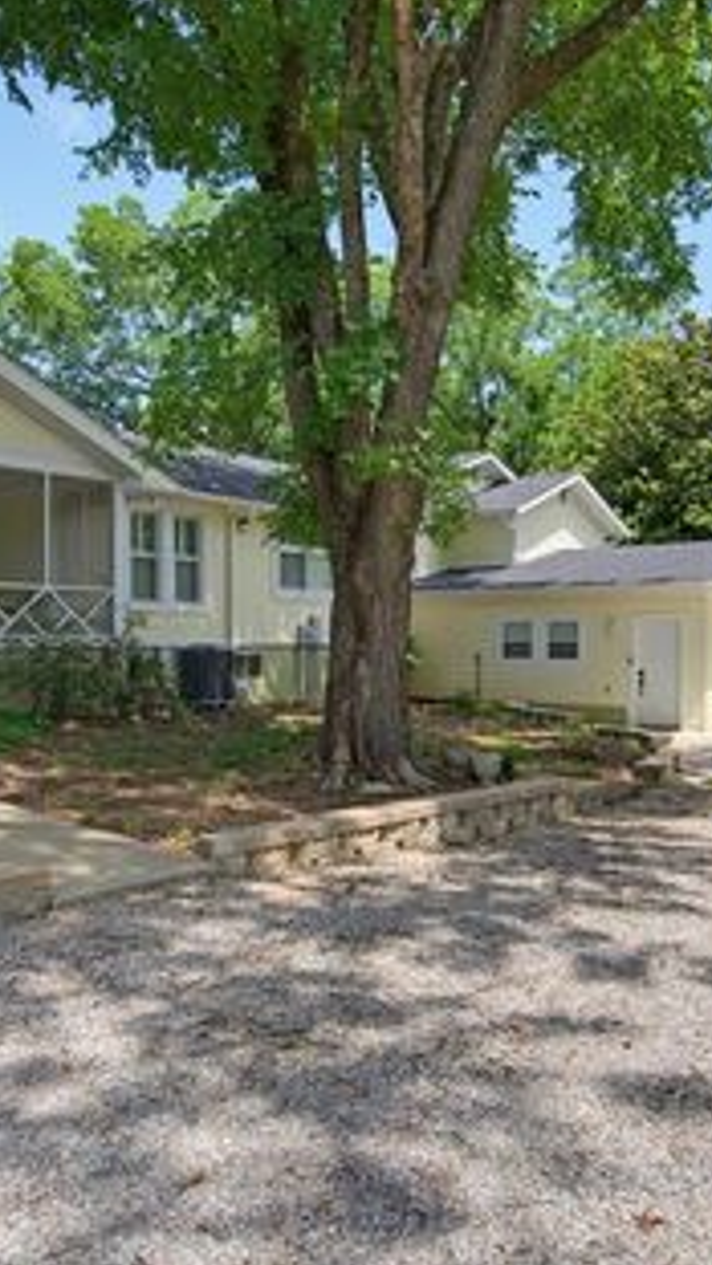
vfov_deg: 69.8
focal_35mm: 27
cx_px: 488
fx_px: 906
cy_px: 659
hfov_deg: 42.2
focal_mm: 16
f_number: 6.3
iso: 200
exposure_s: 1/125
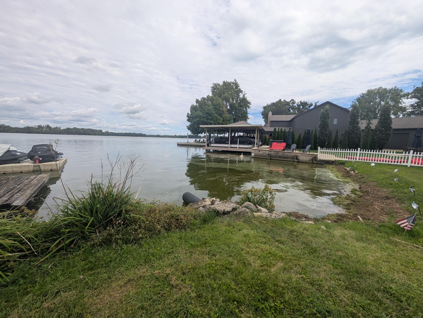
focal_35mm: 12
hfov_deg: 110.5
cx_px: 212
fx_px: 147
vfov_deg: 94.6
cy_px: 159
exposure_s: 1/3077
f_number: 1.7
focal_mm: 2.02
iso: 54
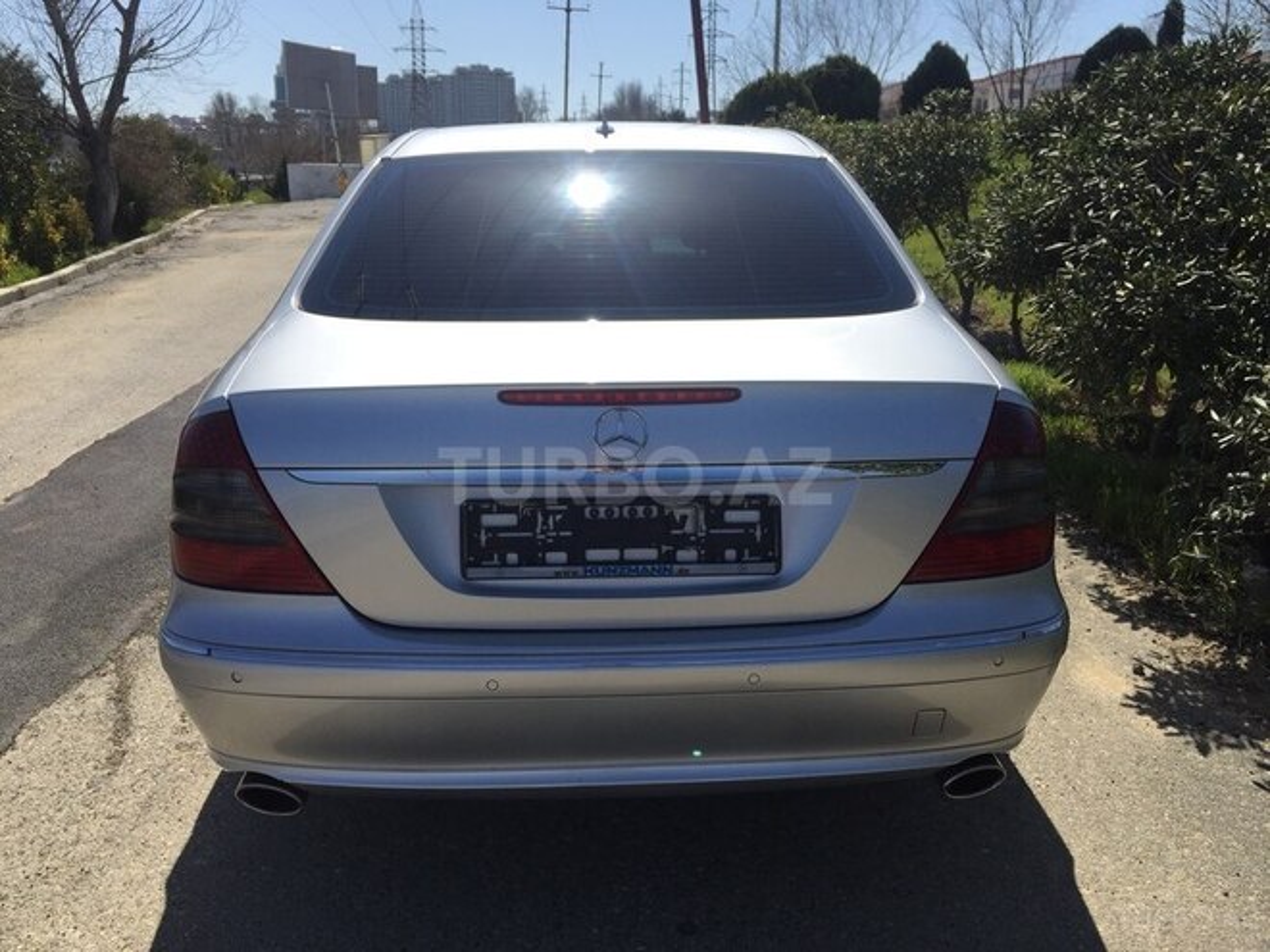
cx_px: 635
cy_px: 476
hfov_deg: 61.7
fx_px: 1064
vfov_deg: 48.2
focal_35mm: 29
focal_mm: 4.15
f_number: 2.2
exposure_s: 1/3049
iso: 32
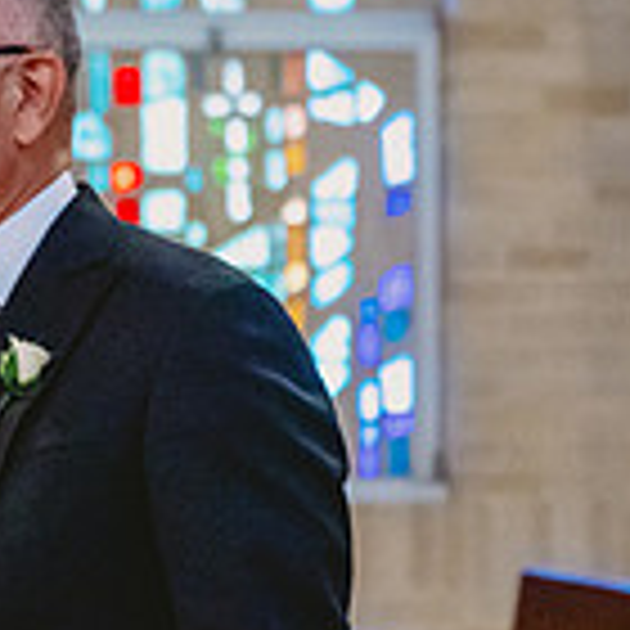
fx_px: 5971
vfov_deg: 6.0
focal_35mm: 290
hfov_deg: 6.0
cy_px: 207
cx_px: -177
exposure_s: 1/250
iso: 6400
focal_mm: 70
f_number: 2.8
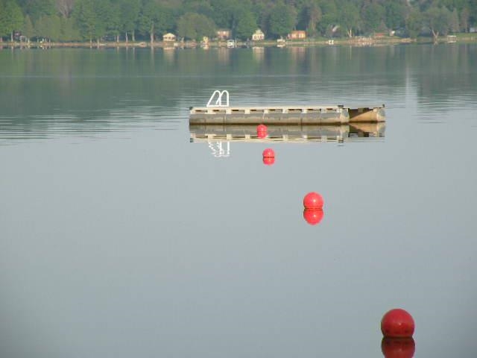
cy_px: 179
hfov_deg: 7.5
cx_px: 238
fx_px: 3638
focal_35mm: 264
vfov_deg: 5.6
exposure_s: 1/188
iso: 64
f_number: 5.6
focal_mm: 46.7
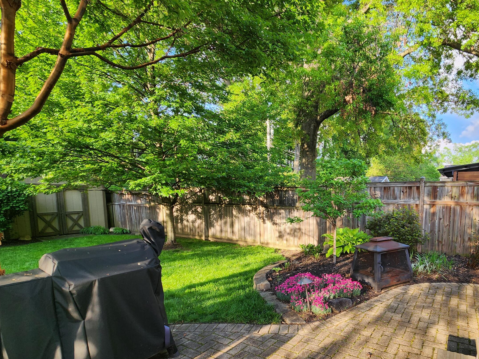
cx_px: 318
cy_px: 227
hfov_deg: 84.8
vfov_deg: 70.3
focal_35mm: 18
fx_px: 249
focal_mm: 2.2
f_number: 2.2
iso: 50
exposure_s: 1/212
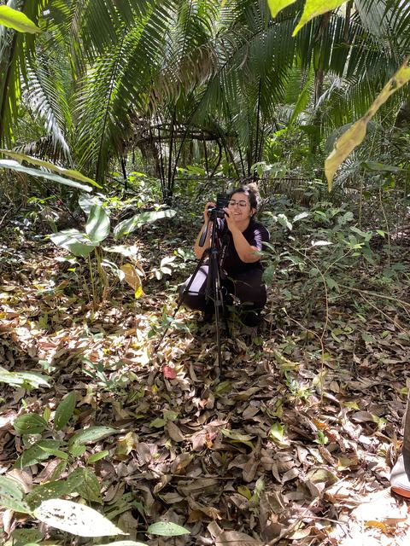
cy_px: 273
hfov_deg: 53.1
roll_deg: -0.7
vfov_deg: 67.3
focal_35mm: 26
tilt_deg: -13.8
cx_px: 205
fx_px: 411
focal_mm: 4.25
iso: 80
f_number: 1.8
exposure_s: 1/121
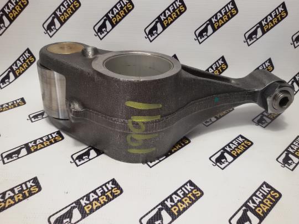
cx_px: 150
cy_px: 112
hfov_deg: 58.4
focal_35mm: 31
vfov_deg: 45.4
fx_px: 268
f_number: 2.4
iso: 50
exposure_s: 1/33
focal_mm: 2.93
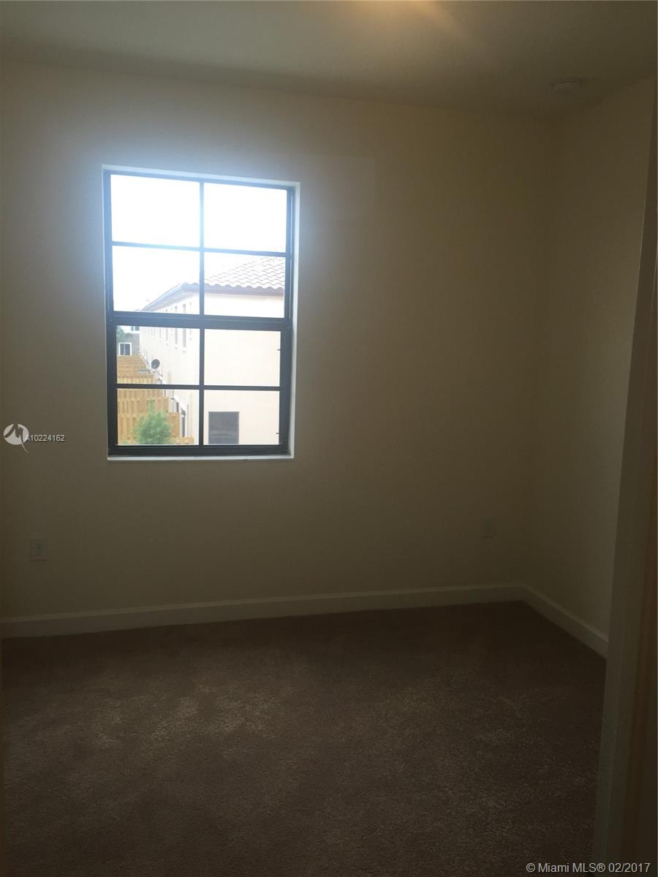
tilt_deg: -7.7
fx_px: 735
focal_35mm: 29
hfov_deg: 48.2
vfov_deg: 61.7
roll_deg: -2.1
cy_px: 438
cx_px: 329
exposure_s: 1/100
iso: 40
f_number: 2.2
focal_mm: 4.15
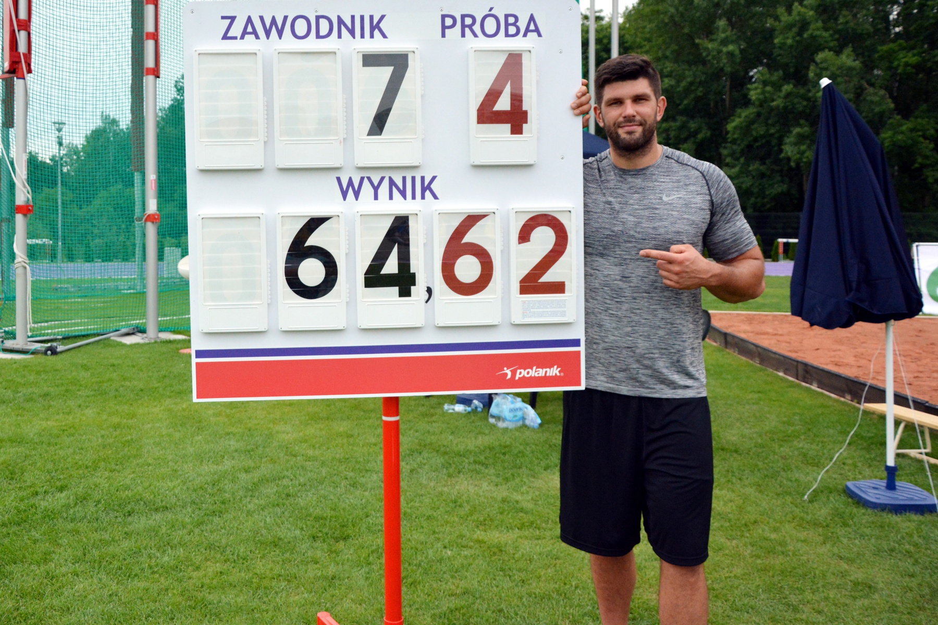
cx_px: 469
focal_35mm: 27
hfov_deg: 67.4
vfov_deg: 47.9
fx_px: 703
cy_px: 312
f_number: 3.5
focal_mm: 18
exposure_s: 1/4000
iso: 1400
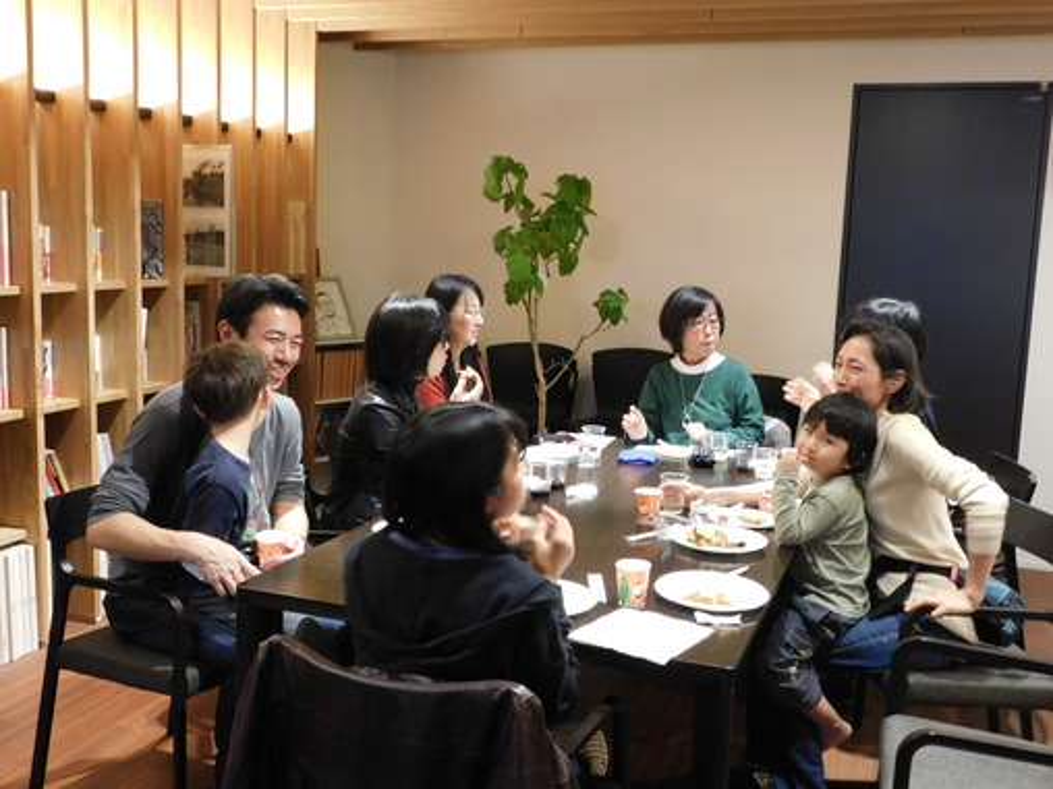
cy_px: 394
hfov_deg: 51.4
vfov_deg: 39.7
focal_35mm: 36
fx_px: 1095
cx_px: 526
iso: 400
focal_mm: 6.3
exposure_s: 1/10
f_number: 3.5
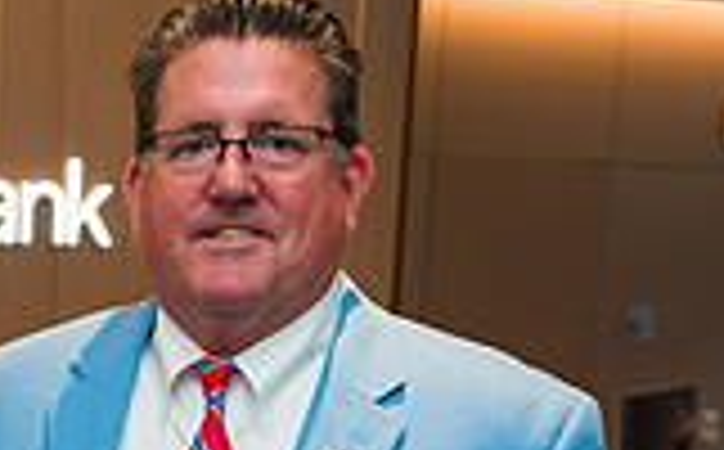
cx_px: -328
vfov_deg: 11.7
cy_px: 702
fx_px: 2088
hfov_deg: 17.8
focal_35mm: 106
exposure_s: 1/200
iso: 400
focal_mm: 28
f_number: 3.5
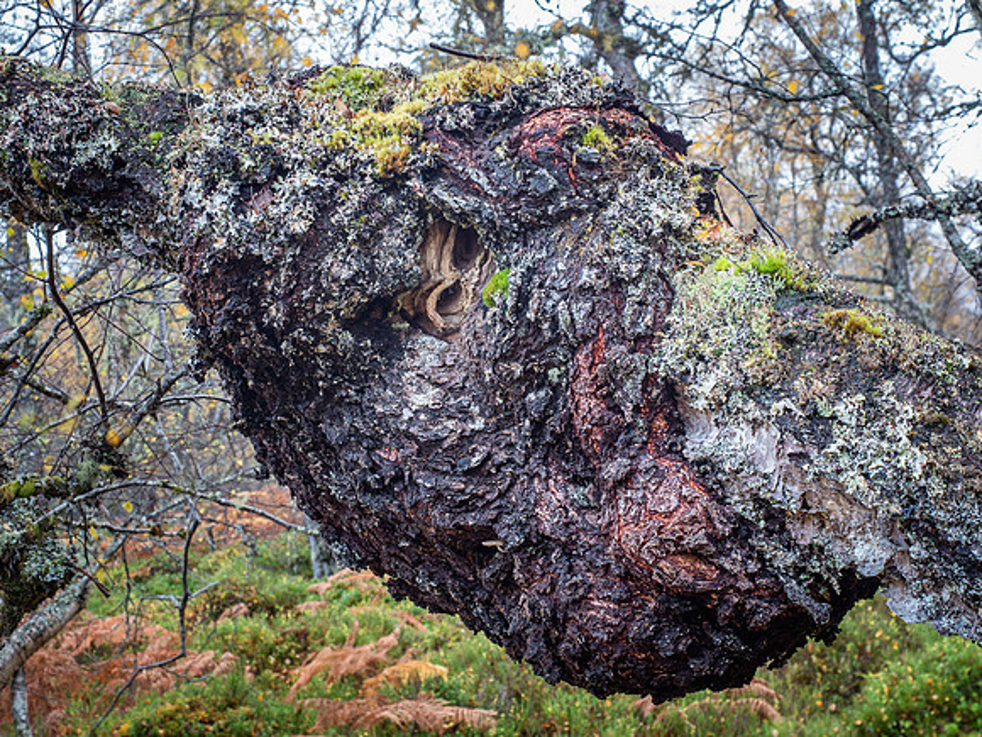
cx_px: 491
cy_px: 368
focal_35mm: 64
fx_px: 1816
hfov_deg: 30.3
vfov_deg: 22.9
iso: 200
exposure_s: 2.5
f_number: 7.1
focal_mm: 32
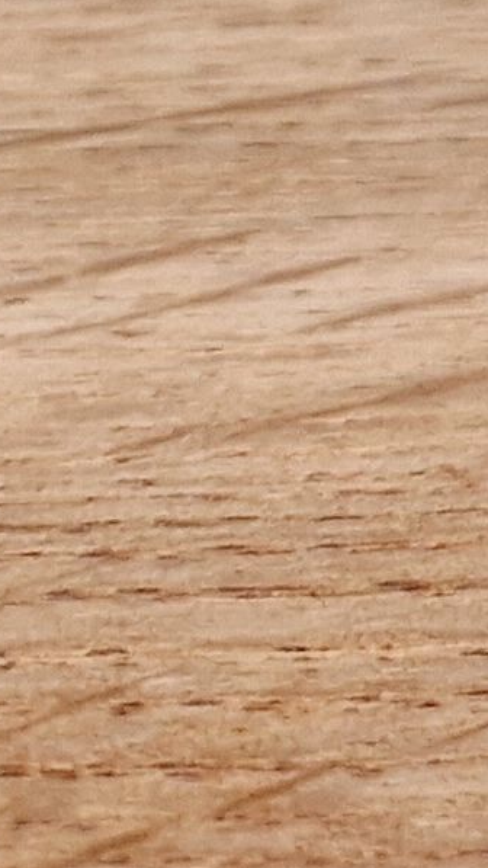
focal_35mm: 168
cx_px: 2189
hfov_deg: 5.8
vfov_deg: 10.8
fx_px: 3863
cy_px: -1224
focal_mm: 5.4
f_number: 1.8
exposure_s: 1/100
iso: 320
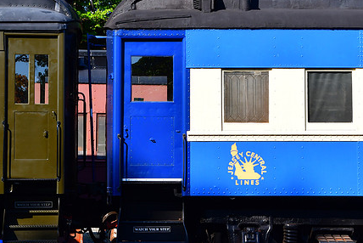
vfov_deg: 12.4
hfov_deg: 18.4
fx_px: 1120
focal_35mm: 111
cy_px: 126
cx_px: 148
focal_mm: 55
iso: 320
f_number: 16
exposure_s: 1/100
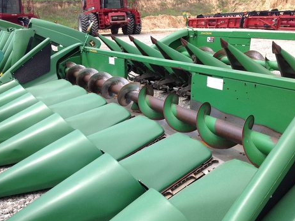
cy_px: 117
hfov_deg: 45.8
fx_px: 349
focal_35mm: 41
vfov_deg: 35.1
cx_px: 139
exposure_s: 1/889
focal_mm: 4.28
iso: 50
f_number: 2.4
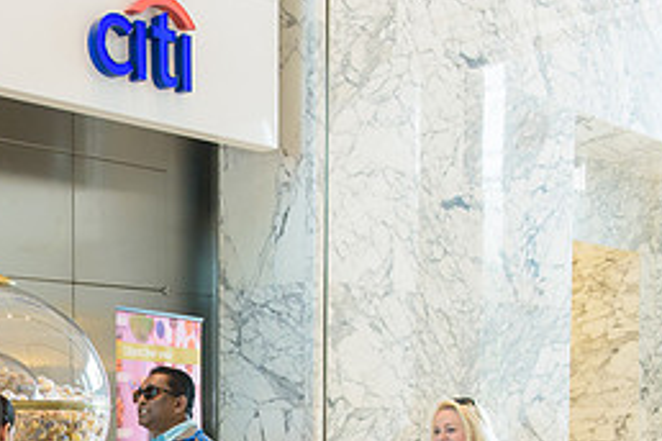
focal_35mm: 63
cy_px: 486
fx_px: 1158
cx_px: 28
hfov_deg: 30.1
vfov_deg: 20.6
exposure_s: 1/125
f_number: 3.2
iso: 1600
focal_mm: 28
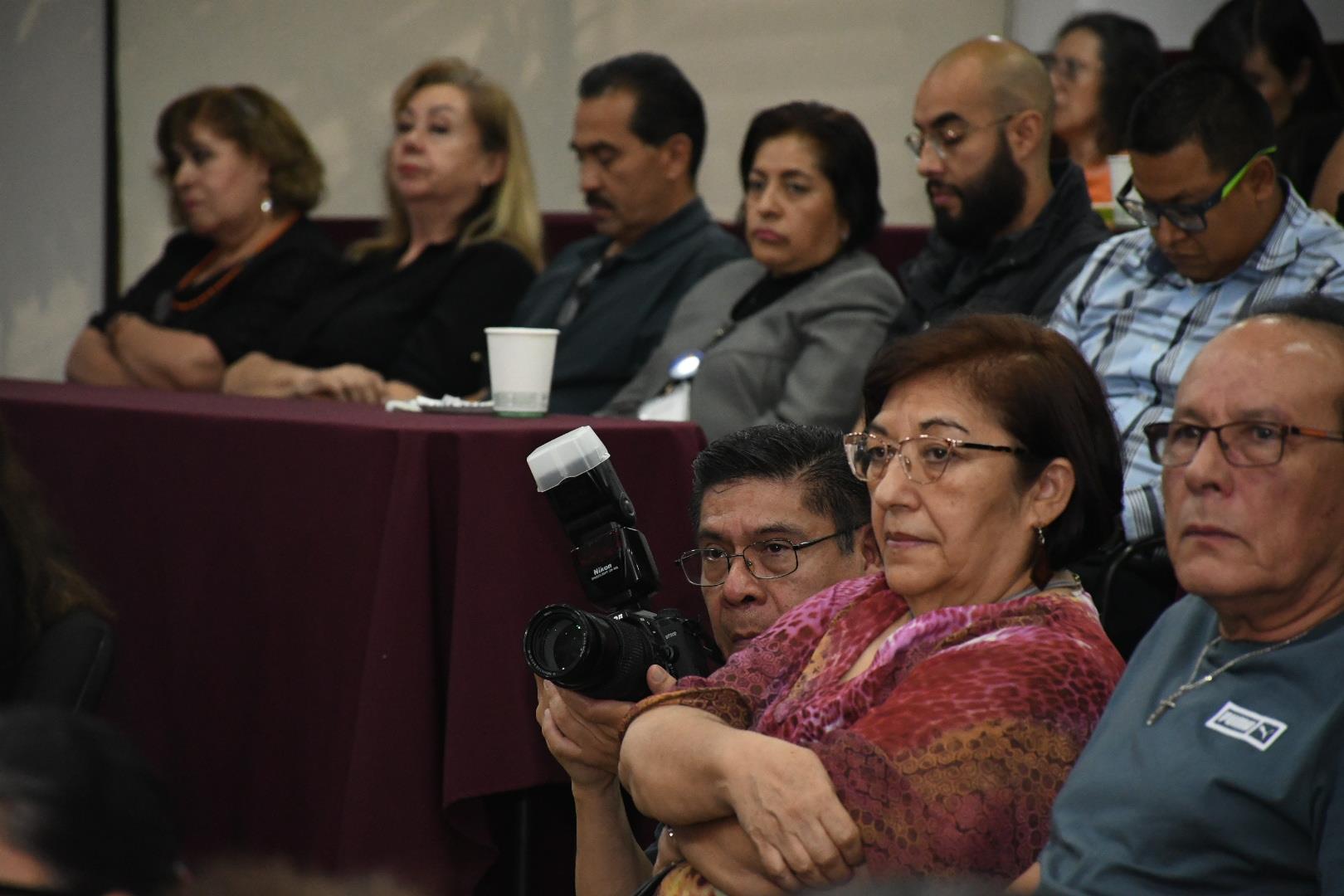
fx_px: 7839
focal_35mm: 210
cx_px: 672
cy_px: 448
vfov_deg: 6.5
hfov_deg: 9.8
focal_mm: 140
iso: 4000
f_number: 5.6
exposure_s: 1/125
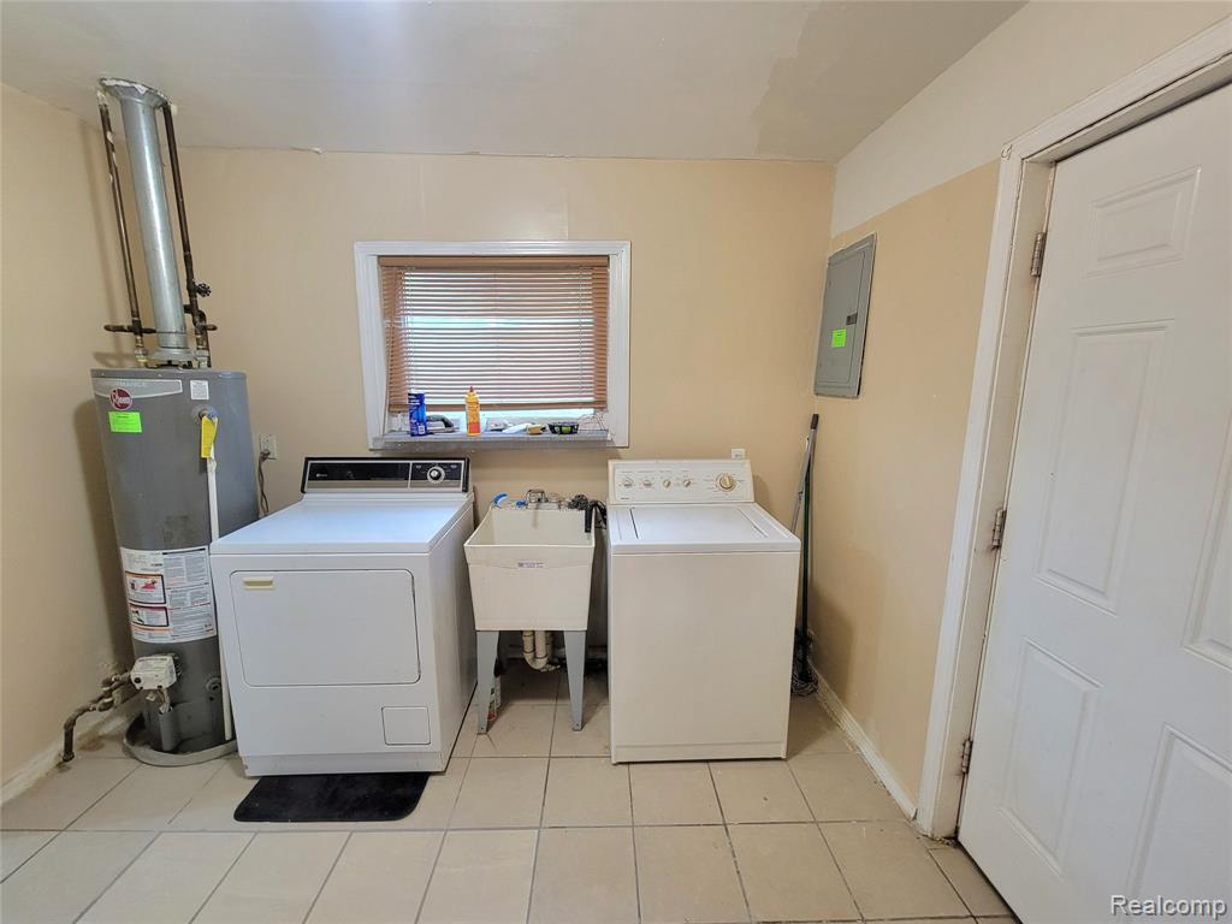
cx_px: 616
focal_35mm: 13
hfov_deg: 106.2
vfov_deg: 89.9
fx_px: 463
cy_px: 462
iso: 400
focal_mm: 2.2
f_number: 2.2
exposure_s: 1/30
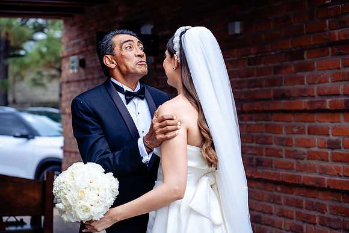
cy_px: 116
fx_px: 824
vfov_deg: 16.1
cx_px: 174
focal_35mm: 85
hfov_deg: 23.9
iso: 640
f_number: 4
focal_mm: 85
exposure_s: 1/800
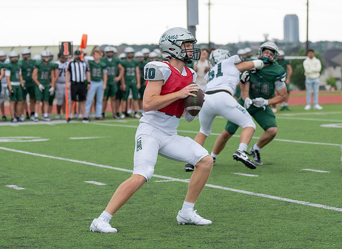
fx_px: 1324
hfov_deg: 14.7
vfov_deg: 10.8
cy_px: 87
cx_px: 194
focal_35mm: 135
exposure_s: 1/1250
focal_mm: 82
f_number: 2.8
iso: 2500
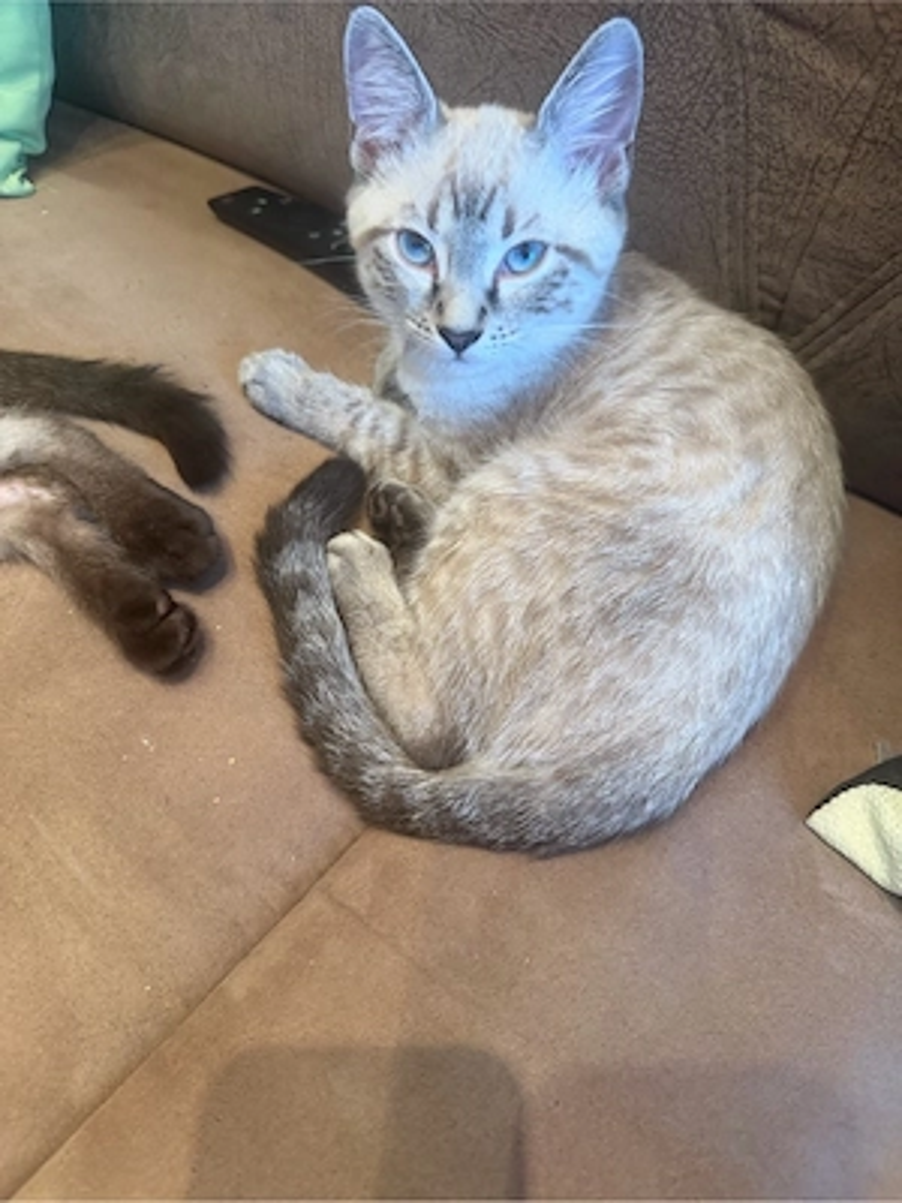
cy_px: 602
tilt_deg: -56.2
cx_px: 451
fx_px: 834
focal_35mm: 24
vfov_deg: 71.6
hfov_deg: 56.8
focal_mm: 6.76
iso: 200
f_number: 1.78
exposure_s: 1/50
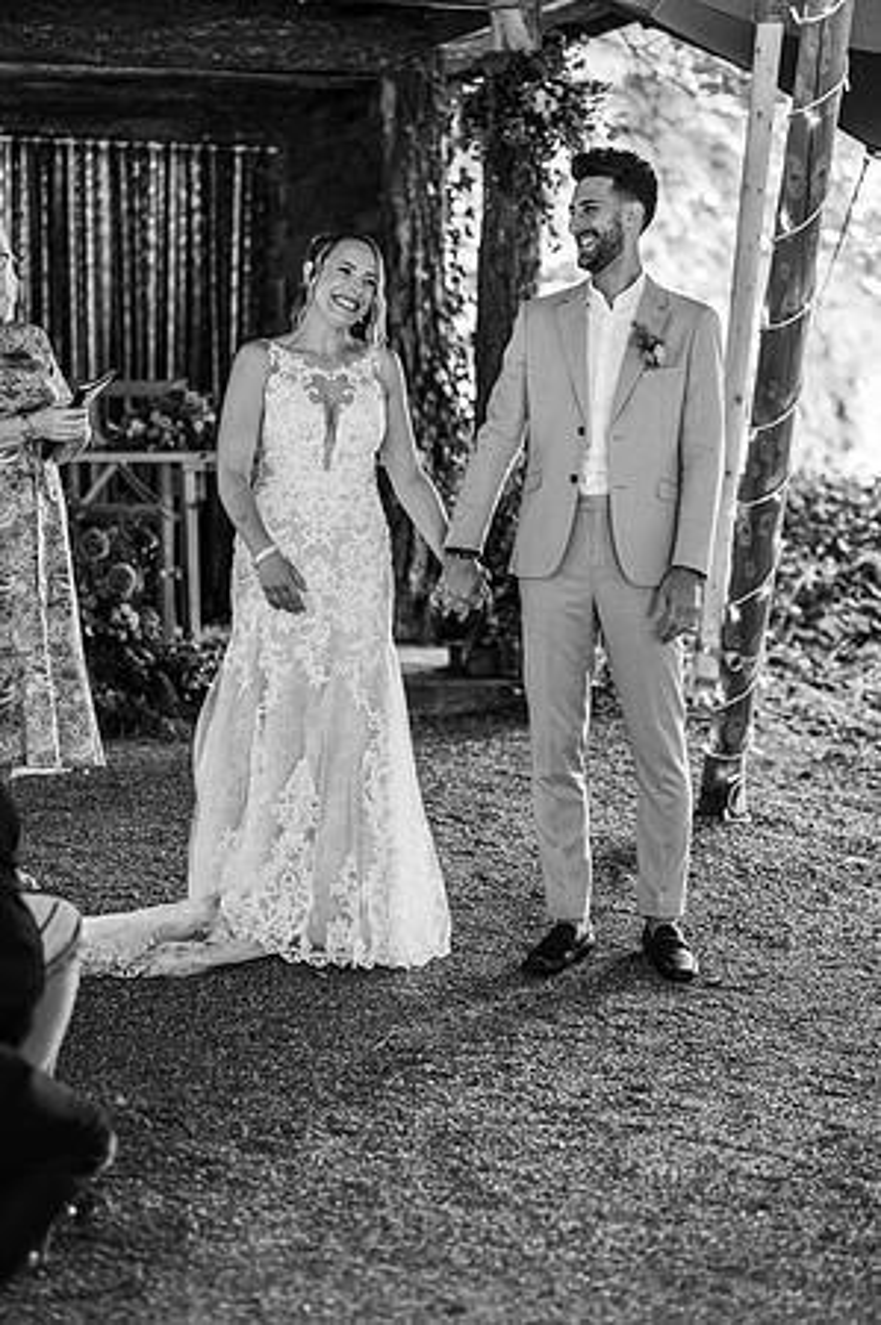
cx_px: 440
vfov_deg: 23.9
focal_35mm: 85
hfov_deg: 16.0
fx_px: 3127
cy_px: 662
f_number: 2.2
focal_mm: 85
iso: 720
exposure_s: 1/200
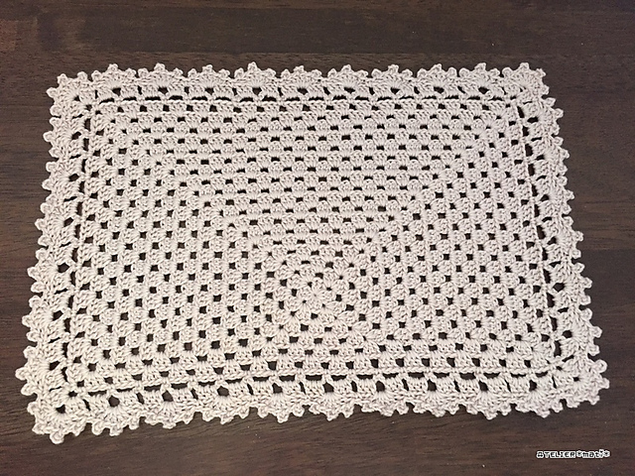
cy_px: 238
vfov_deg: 48.2
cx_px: 318
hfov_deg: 61.7
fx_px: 532
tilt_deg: -74.8
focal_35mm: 29
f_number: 2.2
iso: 200
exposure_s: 1/30
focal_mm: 4.15
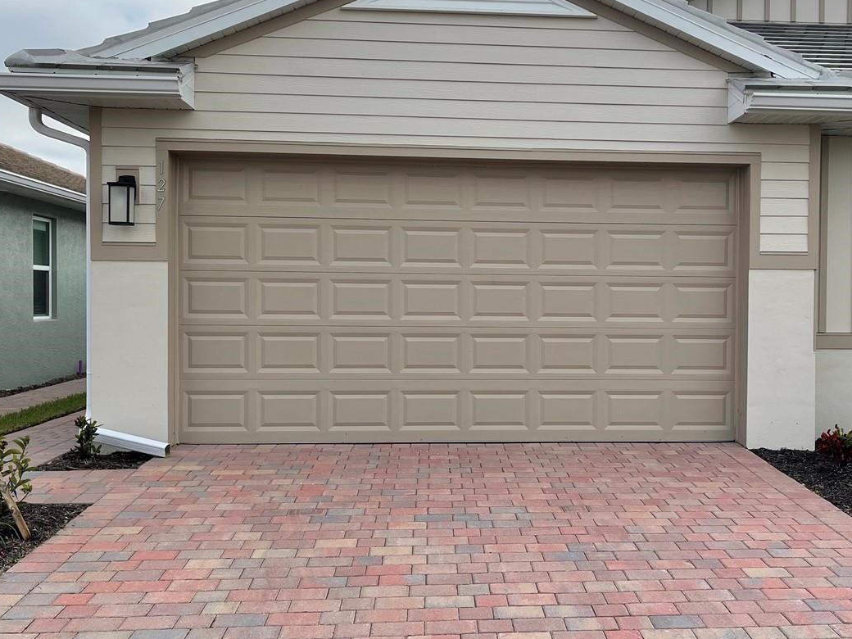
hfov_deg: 46.5
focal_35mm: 40
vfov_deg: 36.0
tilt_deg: -1.2
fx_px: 985
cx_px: 513
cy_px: 315
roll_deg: -0.7
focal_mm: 5.1
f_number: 1.6
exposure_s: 1/2247
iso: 32
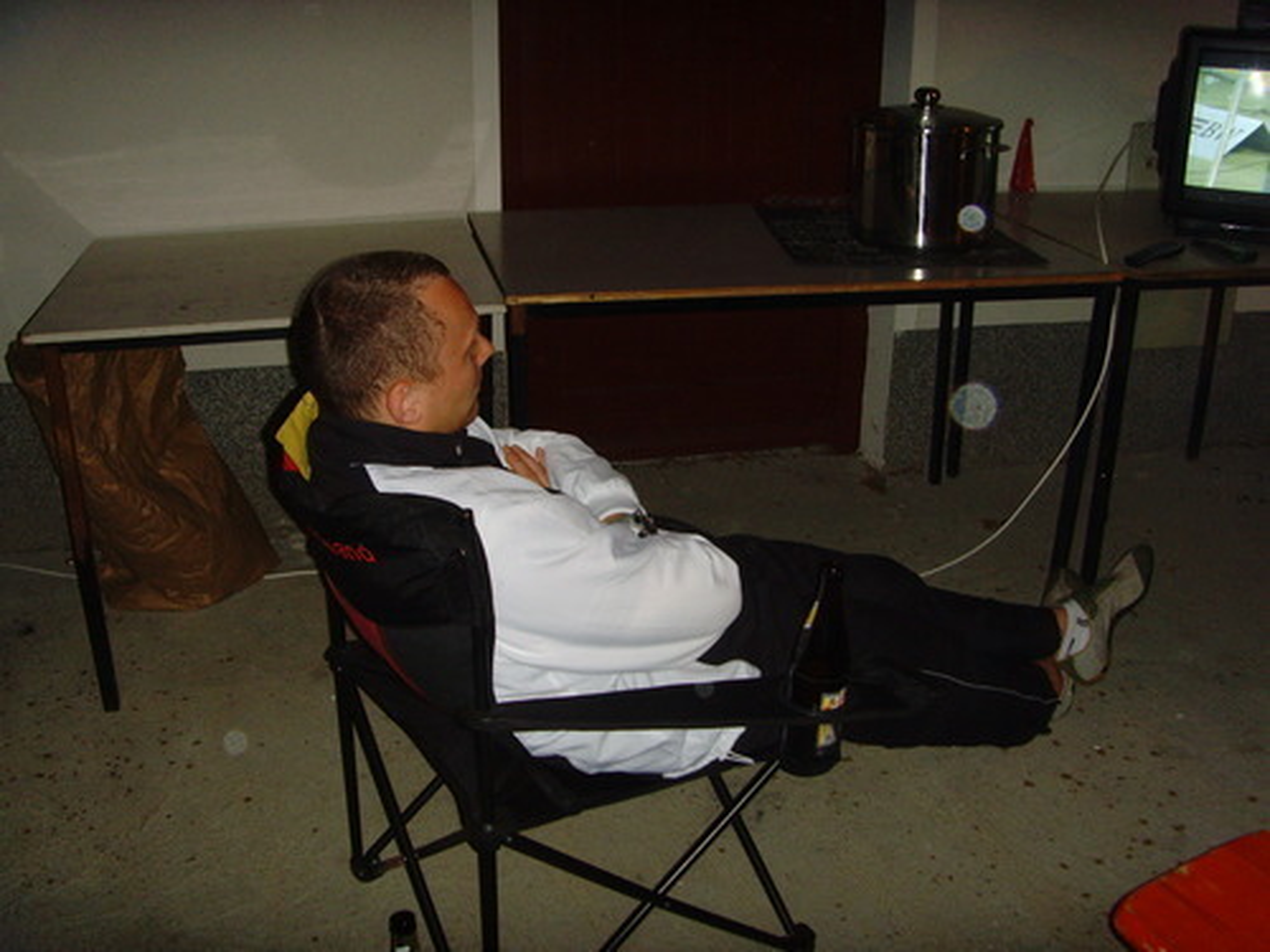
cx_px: 635
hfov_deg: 47.9
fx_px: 1431
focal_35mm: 39
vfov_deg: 36.8
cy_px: 476
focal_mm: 6.6
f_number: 3.5
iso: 200
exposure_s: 1/45
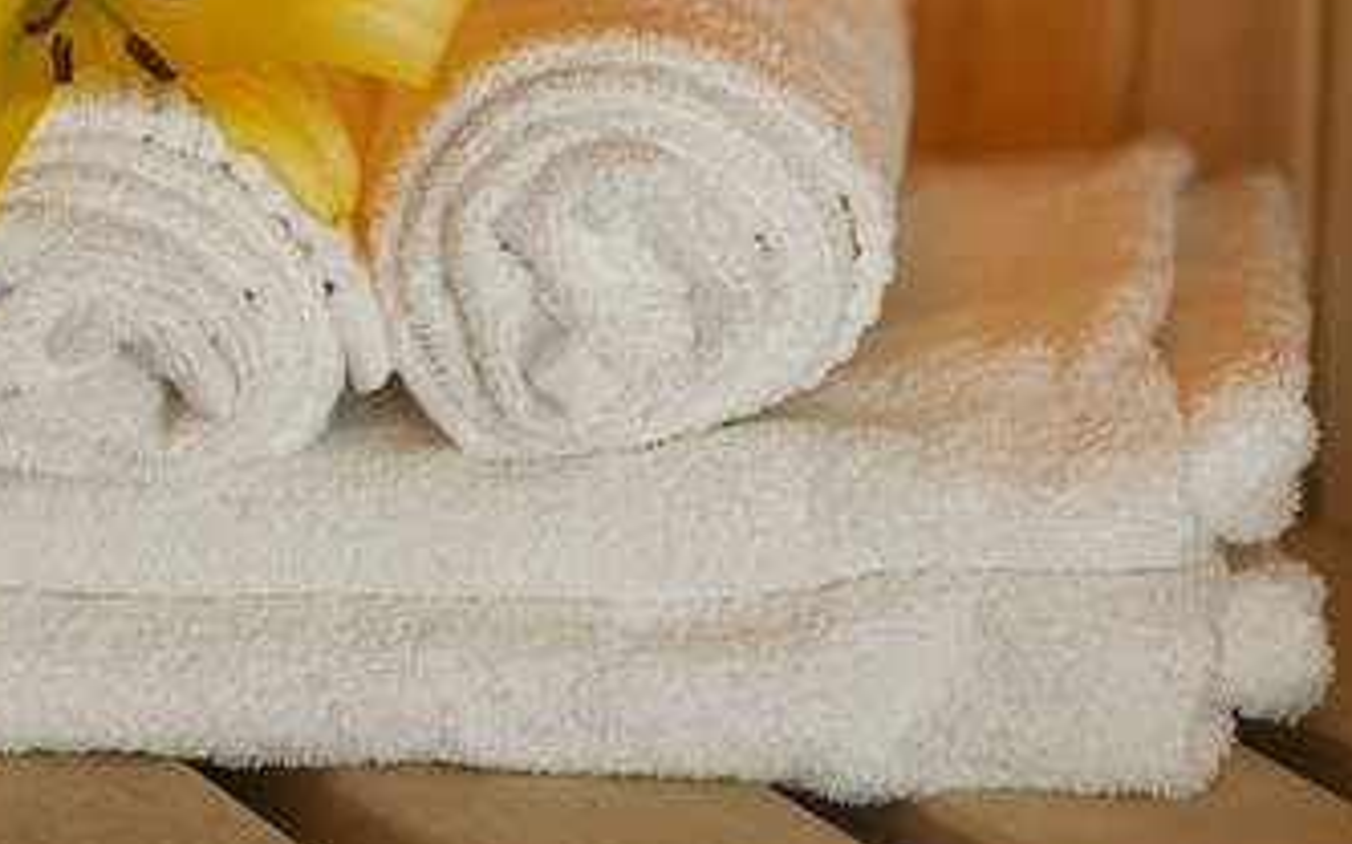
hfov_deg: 10.0
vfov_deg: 6.3
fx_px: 7663
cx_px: -57
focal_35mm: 208
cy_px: 39
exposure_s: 1/80
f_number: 1.4
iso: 100
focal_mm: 85
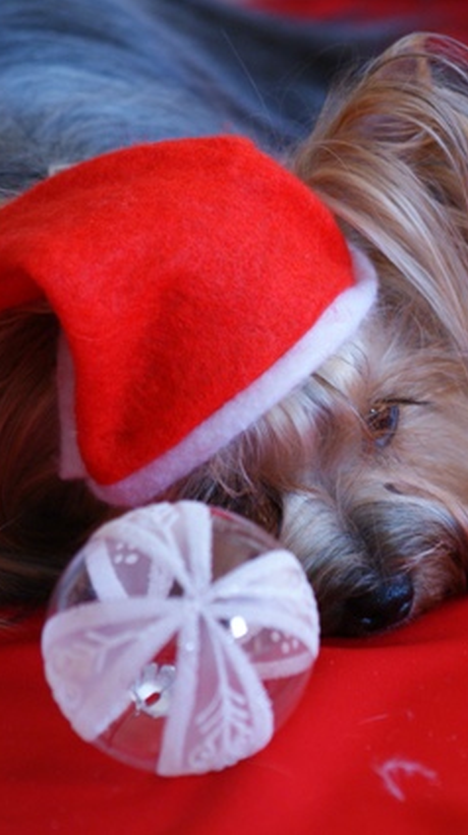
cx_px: 446
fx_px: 7866
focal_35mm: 356
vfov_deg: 6.1
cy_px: 417
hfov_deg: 3.4
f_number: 4.5
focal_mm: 150
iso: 400
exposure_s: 1/50
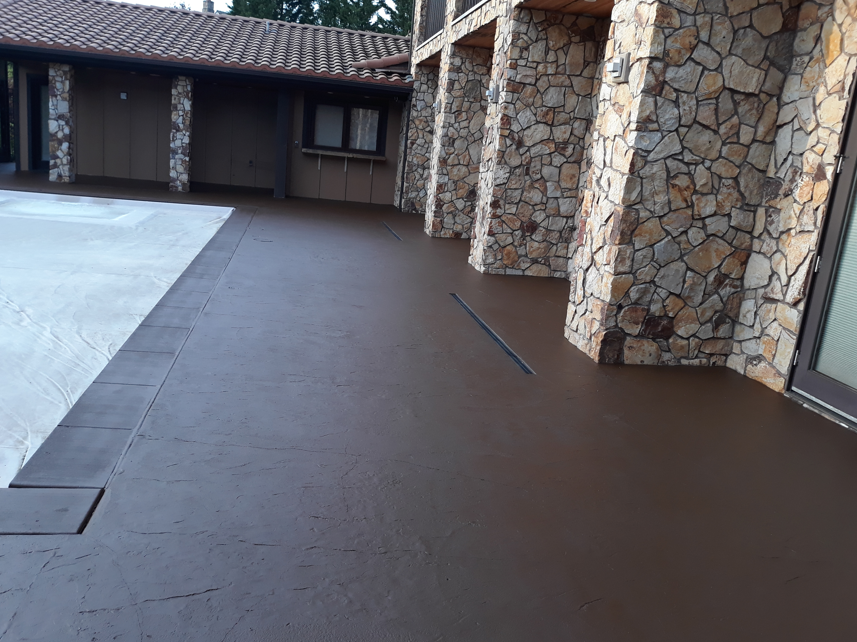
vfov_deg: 48.2
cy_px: 312
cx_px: 425
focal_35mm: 29
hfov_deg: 61.7
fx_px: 718
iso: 50
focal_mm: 3.7
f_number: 1.7
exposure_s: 1/120
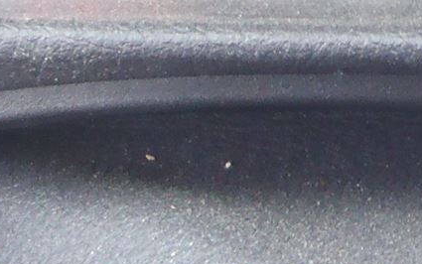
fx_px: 1645
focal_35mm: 143
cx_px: 432
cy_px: -476
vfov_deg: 8.1
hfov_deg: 14.4
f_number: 3.5
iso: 200
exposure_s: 1/8
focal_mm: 5
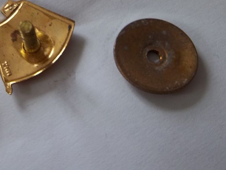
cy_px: 30
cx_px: 42
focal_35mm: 48
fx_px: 314
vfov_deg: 29.5
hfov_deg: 38.0
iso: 79
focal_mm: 5.05
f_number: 3.5
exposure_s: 1/30
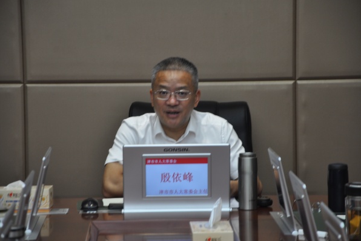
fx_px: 1589
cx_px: 181
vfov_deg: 8.7
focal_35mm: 159
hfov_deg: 13.0
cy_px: 121
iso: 280
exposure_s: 1/30
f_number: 5.6
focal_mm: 105
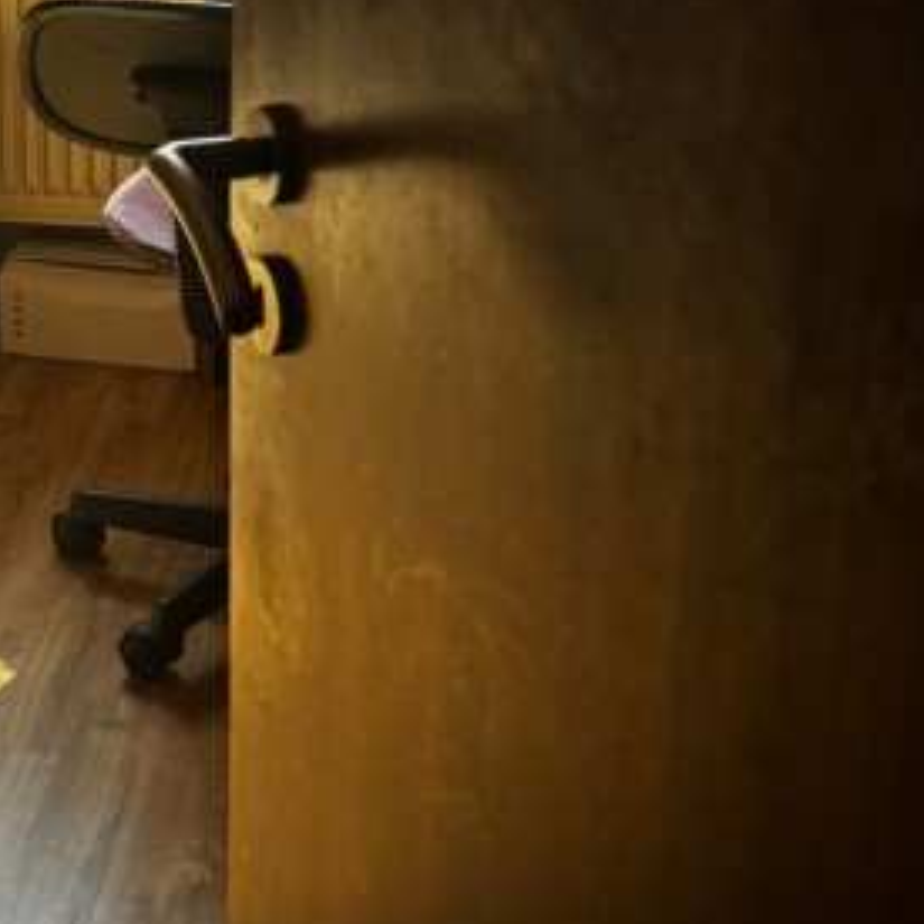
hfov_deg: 20.4
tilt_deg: -13.6
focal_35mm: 77
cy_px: -7
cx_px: -309
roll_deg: +2.6
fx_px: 2325
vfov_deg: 21.6
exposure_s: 1/374
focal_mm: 6.76
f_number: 1.78
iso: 80
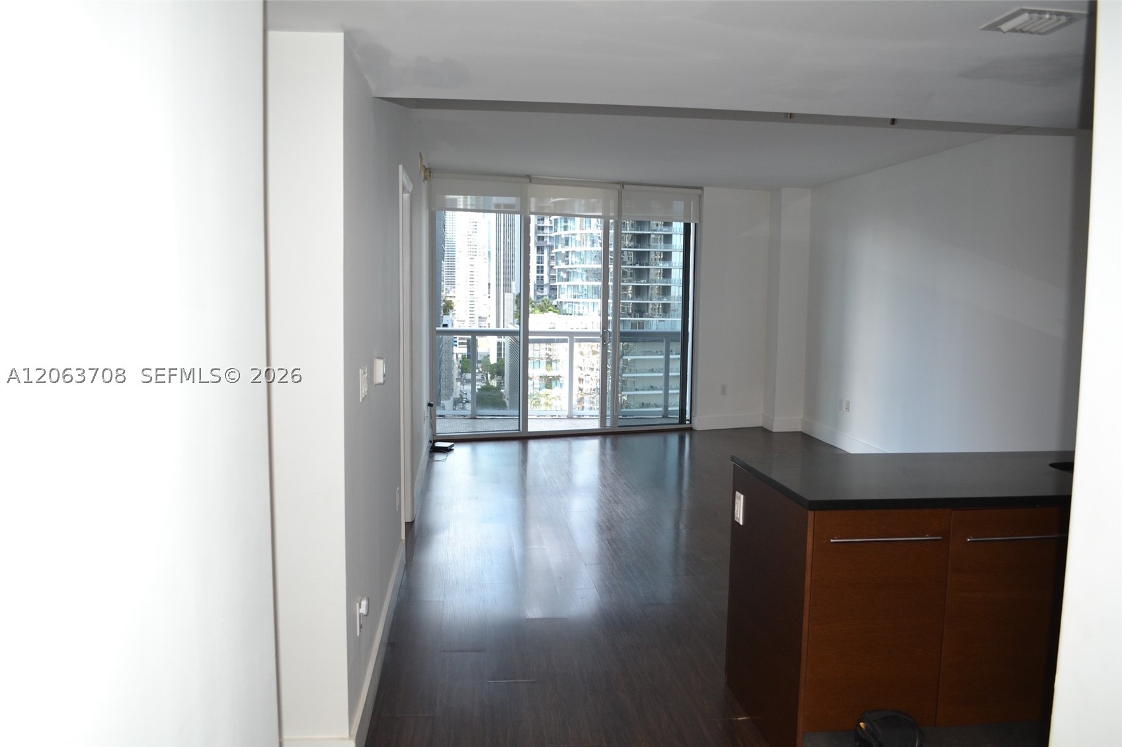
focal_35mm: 27
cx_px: 561
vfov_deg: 47.9
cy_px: 374
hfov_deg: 67.4
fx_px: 841
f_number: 4
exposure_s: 1/125
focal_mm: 18
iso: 400
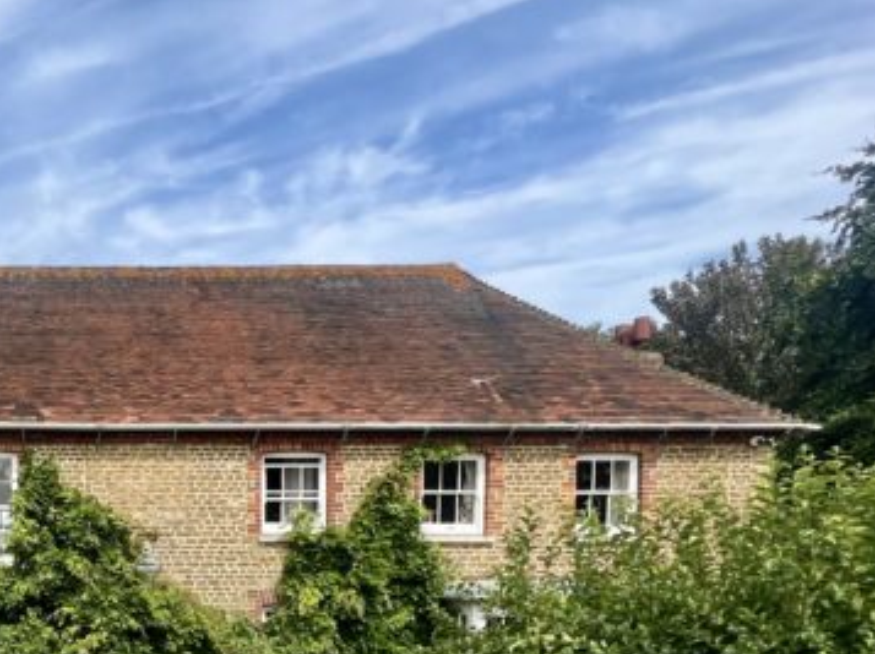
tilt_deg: +4.4
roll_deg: -0.3
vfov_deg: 46.9
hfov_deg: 49.7
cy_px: 527
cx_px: -27
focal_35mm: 28
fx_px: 707
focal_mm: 1.57
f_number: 1.8
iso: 32
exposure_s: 1/1531
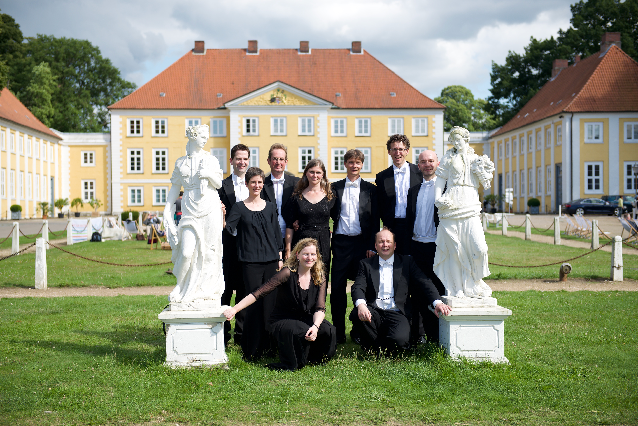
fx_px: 975
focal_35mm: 55
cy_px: 213
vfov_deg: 24.6
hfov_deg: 36.2
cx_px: 319
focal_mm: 55
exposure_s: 1/800
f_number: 3.5
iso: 100
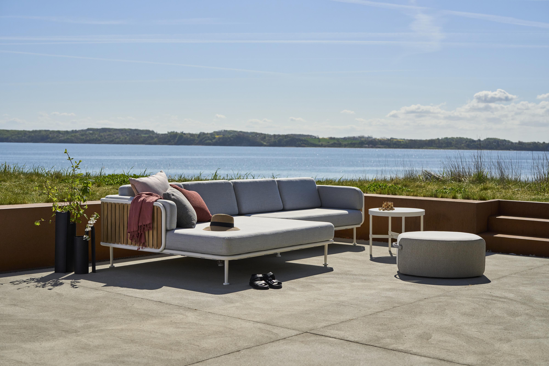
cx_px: 274
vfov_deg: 27.0
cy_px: 183
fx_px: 762
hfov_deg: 39.6
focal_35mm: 50
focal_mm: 50
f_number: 4.5
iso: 800
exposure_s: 1/10000
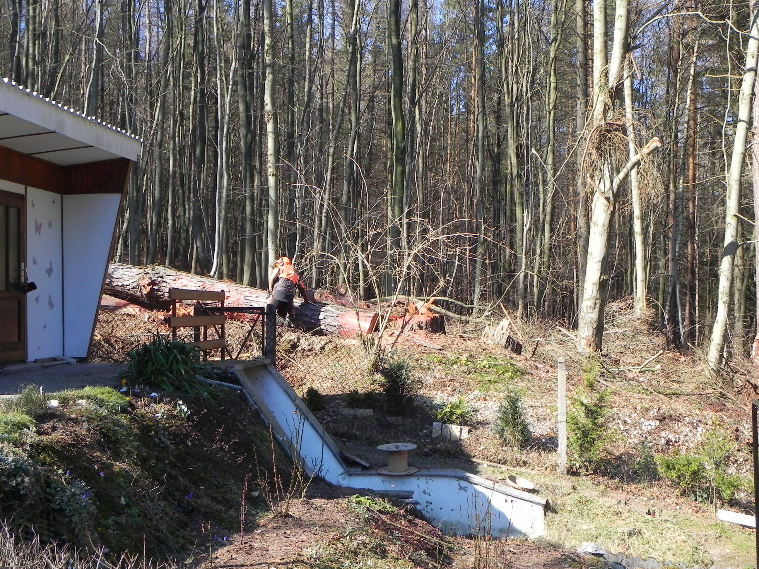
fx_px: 1140
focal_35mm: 52
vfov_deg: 28.0
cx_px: 380
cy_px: 284
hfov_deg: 36.8
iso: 160
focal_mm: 9.2
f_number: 5
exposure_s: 1/238
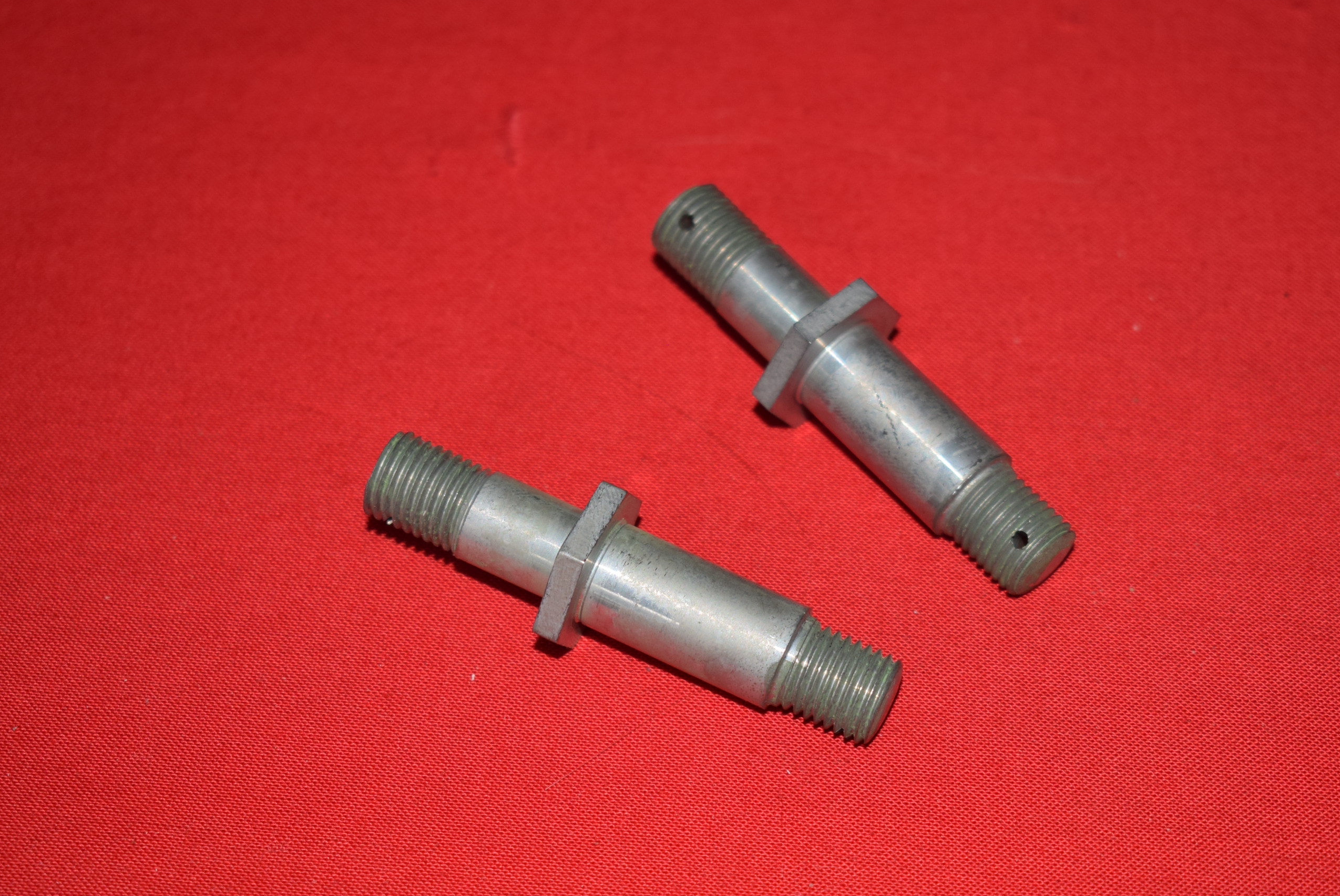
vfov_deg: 16.9
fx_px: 3017
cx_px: 756
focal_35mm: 81
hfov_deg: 25.0
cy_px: 523
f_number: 5.3
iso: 400
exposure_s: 1/200
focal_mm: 46
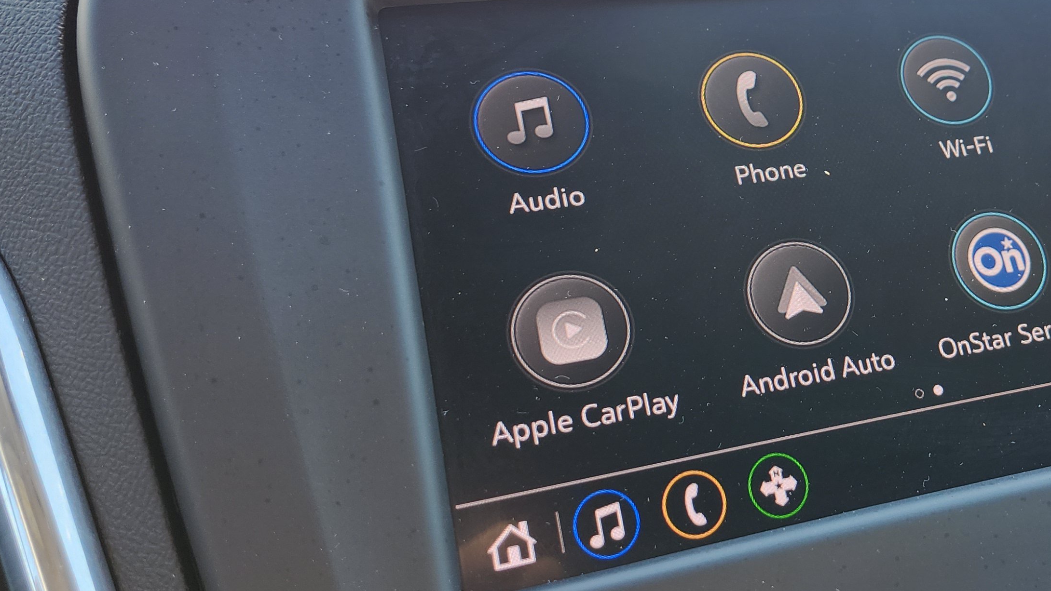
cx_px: 870
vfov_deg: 25.8
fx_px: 1282
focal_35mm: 46
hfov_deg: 42.2
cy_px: 194
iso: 50
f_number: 1.8
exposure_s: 1/180
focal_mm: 5.54
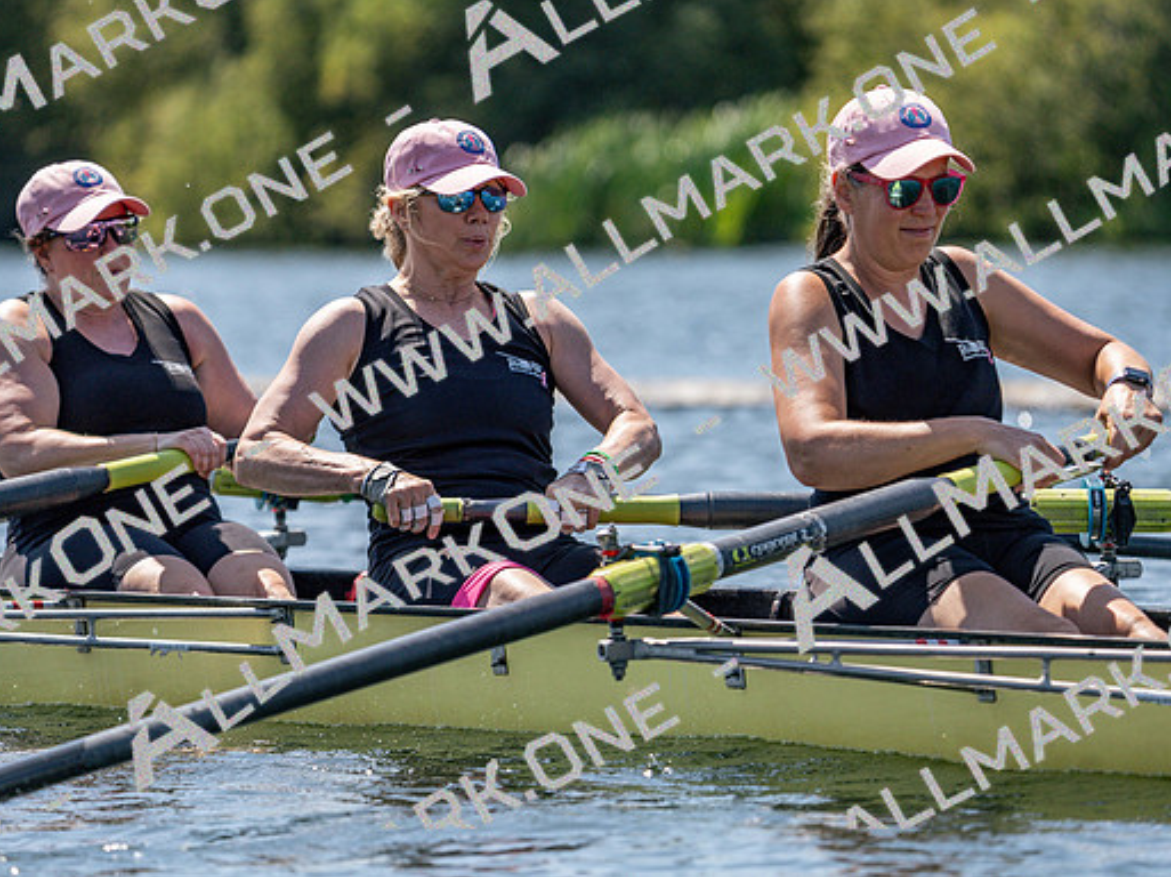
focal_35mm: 333
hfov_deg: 6.0
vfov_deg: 4.5
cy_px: 437
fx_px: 11257
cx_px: 591
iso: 400
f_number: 6.3
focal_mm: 306
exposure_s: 1/2000
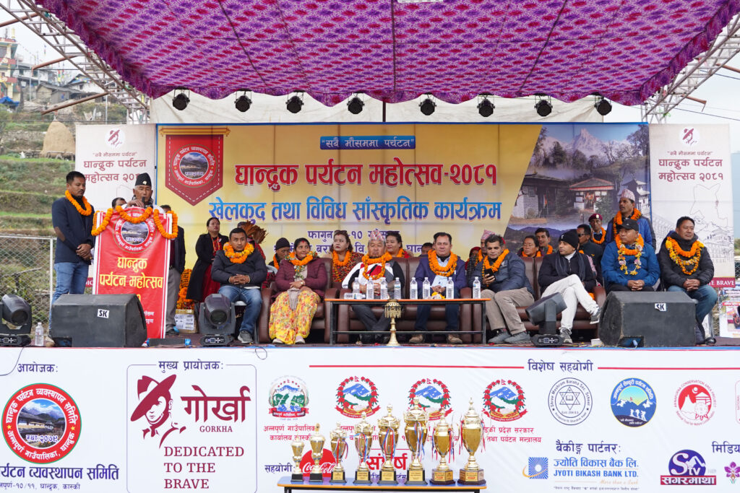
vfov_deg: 29.9
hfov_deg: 43.6
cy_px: 246
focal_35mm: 45
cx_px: 370
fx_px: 925
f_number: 3.2
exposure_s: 1/125
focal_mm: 30
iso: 320
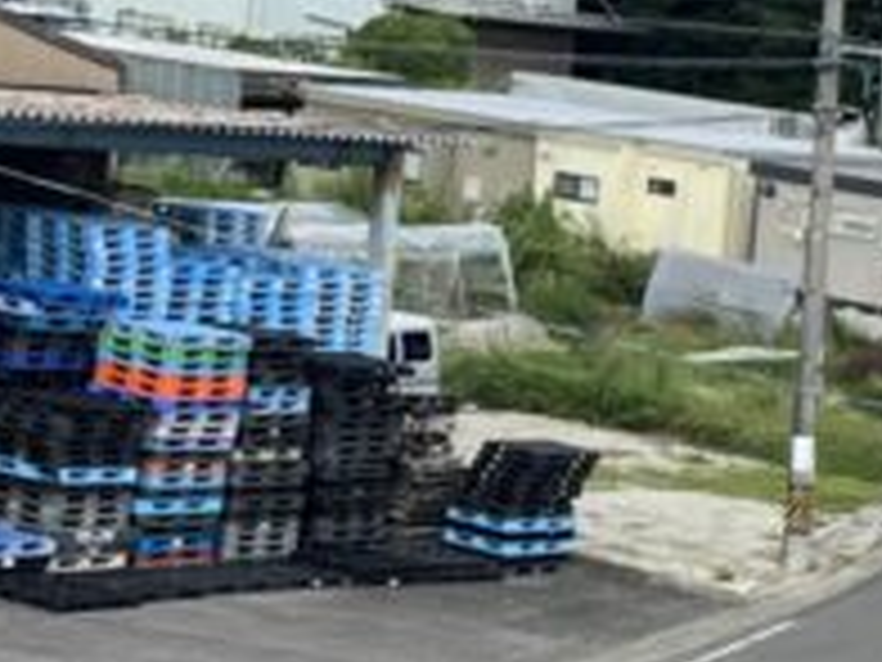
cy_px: 597
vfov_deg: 10.2
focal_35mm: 144
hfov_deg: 11.5
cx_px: 2052
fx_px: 3669
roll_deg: -8.3
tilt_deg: -7.5
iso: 50
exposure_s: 1/3077
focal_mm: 5.7
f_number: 1.5
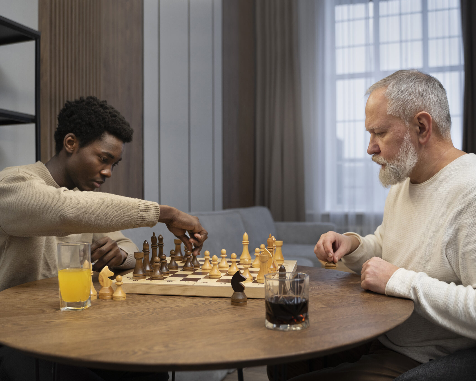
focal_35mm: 32
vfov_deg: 45.8
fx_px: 451
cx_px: 252
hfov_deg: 55.6
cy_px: 193
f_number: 2.8
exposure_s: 1/320
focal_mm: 28
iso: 800
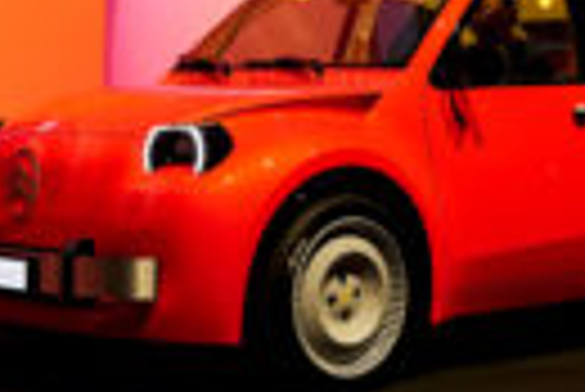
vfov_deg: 16.5
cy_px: -14
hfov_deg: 25.0
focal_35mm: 81
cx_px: 288
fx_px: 1318
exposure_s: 1/400
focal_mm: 27
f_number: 4
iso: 1250
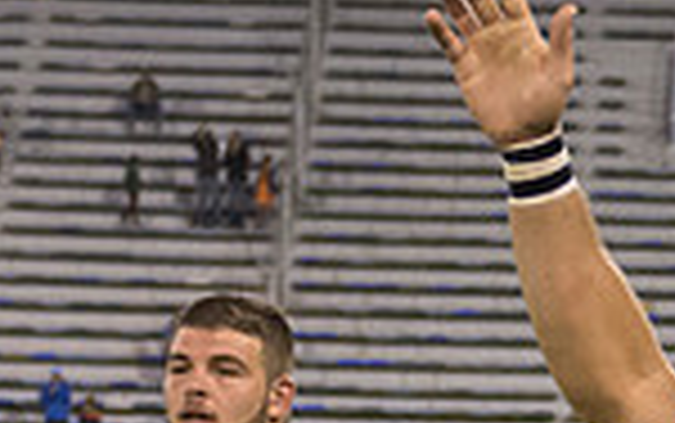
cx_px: 814
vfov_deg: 6.2
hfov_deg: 10.0
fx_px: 3810
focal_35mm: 207
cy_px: 776
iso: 2000
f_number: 2.8
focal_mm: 35
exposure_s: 1/800
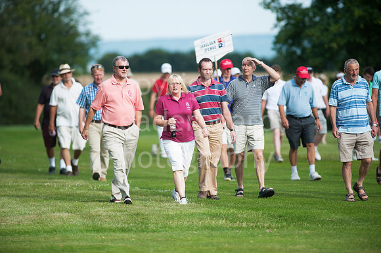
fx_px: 3173
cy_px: 126
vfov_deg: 4.6
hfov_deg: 6.9
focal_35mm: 300
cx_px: 190
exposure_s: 1/2000
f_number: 4
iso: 400
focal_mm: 300
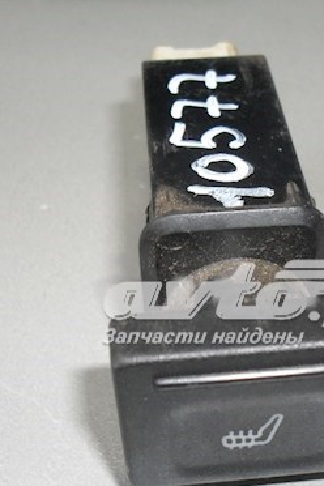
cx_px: 252
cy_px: 299
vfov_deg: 29.6
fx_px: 918
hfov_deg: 19.8
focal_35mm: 68
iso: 200
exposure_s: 1/45
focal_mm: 6.3
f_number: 2.8
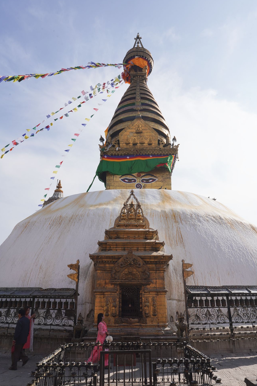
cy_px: 199
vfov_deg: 71.5
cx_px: 133
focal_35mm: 25
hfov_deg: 51.3
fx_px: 268
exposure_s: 1/100
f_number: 18
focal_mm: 24
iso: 100
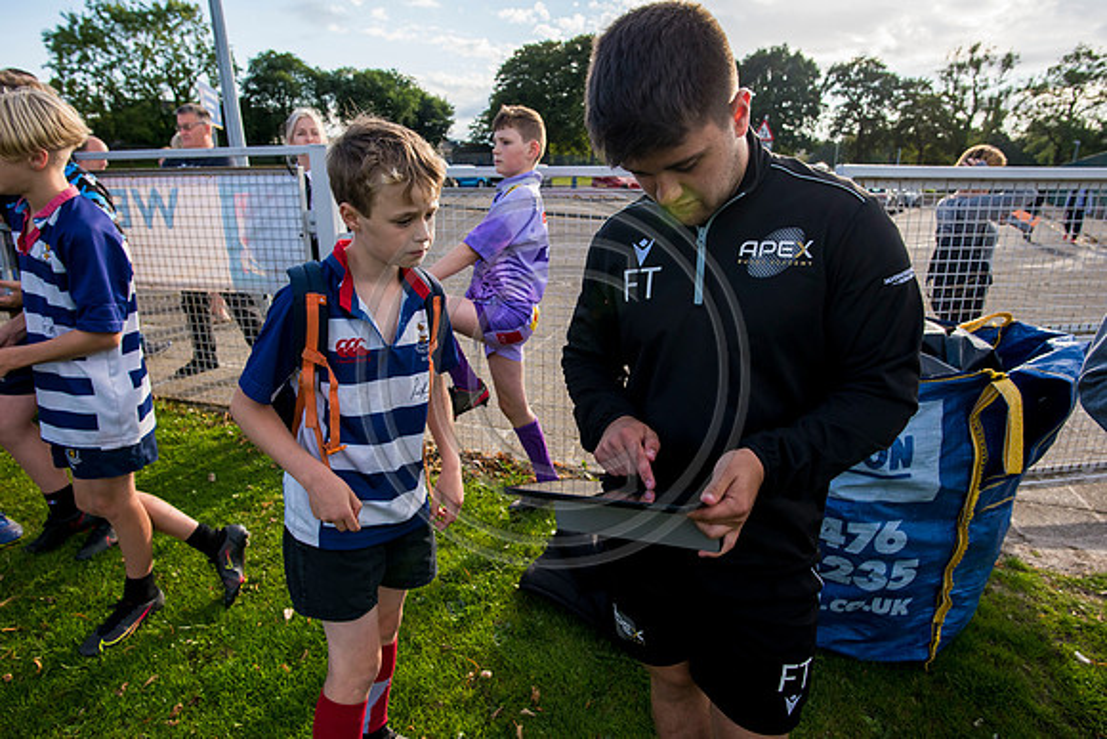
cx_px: 554
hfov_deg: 84.0
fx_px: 615
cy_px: 370
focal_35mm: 20
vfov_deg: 62.0
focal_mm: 20
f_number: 5.6
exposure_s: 1/800
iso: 400
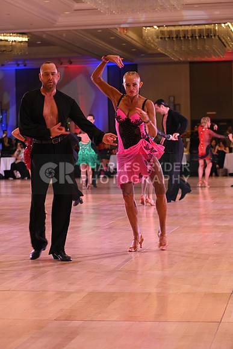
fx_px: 873
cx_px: 116
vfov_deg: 22.6
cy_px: 174
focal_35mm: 90
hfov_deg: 15.2
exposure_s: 1/200
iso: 1600
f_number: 5
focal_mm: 90
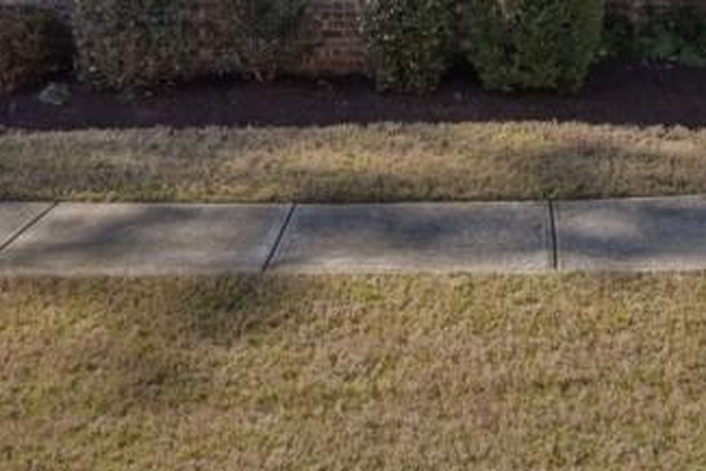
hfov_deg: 33.4
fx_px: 1158
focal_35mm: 59
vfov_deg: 18.6
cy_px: -347
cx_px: 506
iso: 200
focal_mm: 16
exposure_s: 1/160
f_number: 8
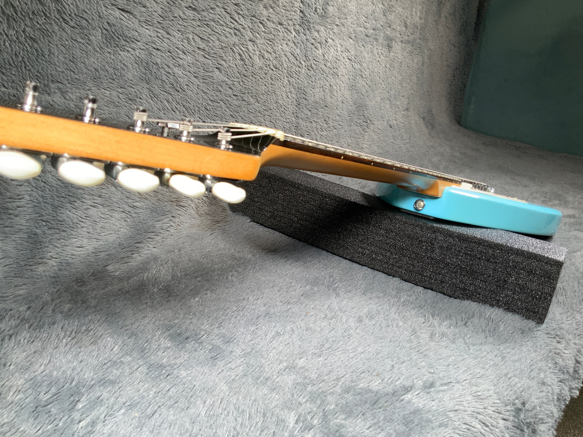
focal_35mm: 29
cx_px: 292
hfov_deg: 61.7
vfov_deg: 48.2
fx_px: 488
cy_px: 218
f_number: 1.8
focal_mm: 3
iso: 50
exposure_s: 1/78
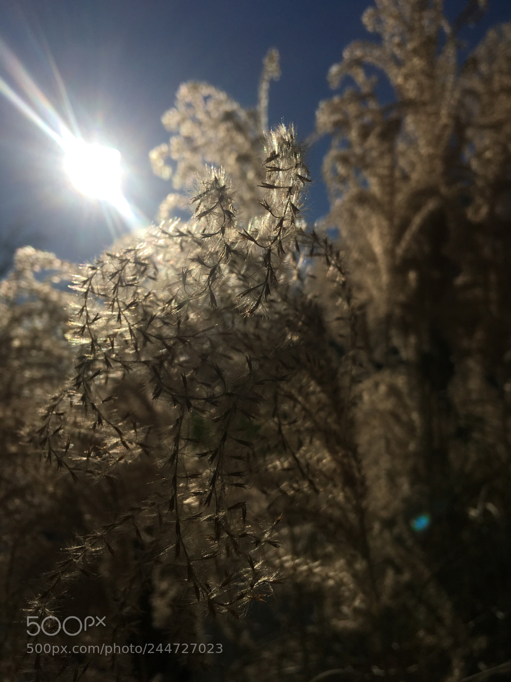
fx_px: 571
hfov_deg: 48.2
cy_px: 341
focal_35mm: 29
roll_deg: +0.4
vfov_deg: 61.7
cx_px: 256
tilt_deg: +6.3
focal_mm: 4.15
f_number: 2.2
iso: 25
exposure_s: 1/12821
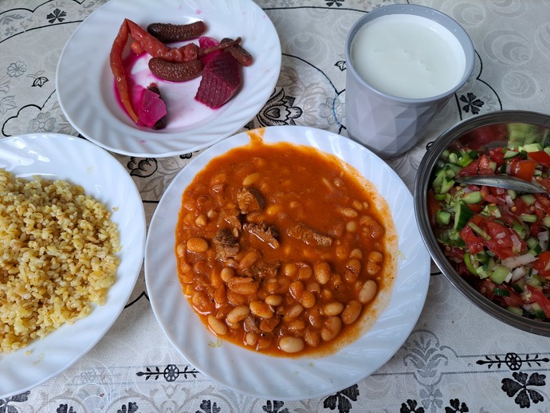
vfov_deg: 56.8
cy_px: 206
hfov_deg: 71.6
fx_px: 381
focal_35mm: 24
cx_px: 275
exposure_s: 1/50
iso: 50
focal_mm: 5.23
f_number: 1.8
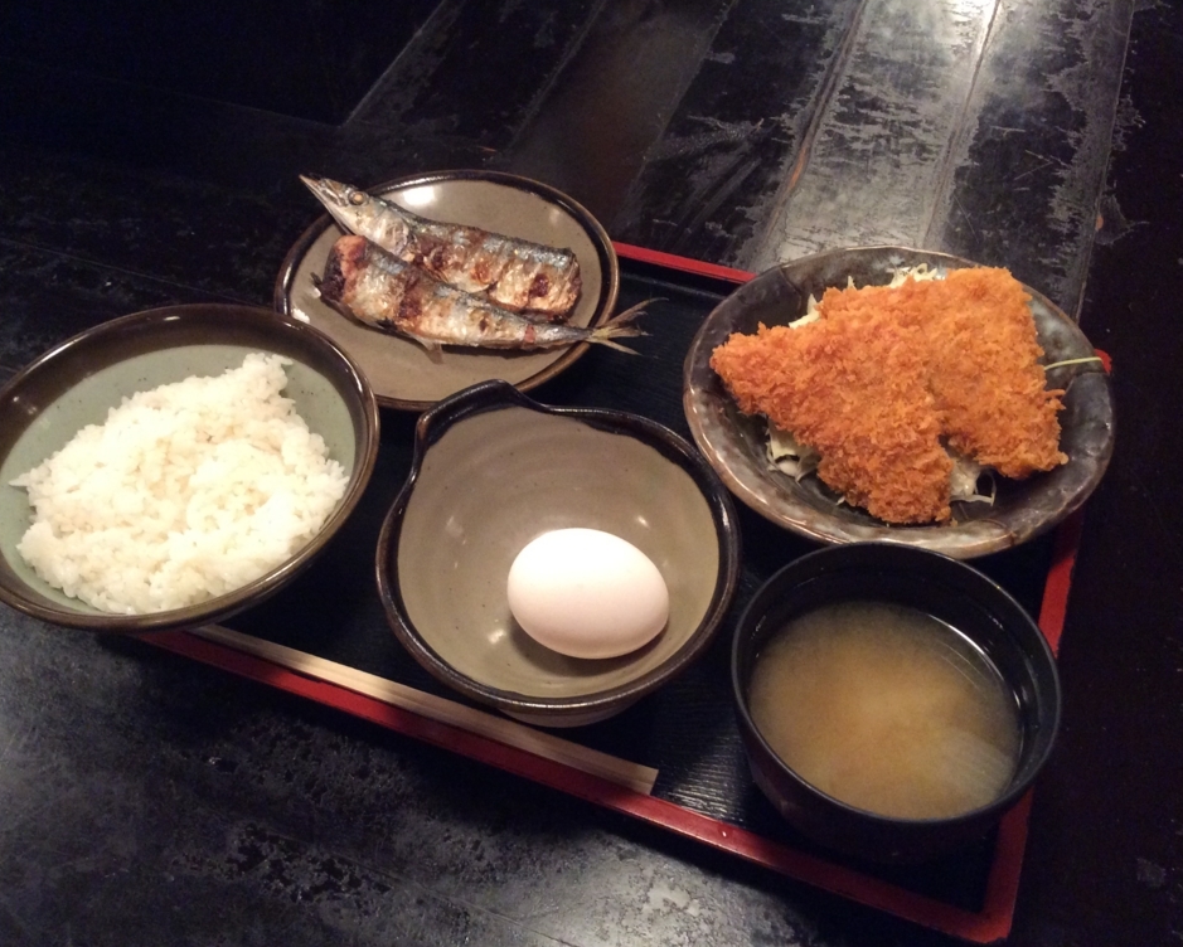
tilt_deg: -51.2
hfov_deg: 52.8
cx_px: 583
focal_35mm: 34
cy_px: 468
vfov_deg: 43.4
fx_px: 1191
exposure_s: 1/20
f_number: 2.4
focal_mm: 3.3
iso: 320
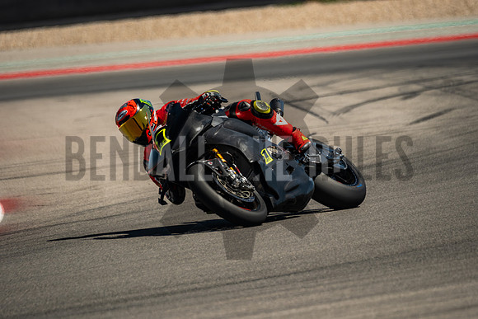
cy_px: 160
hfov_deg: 3.4
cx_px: 239
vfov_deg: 2.3
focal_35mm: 600
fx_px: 7968
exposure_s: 1/1600
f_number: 5.6
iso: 500
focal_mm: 400
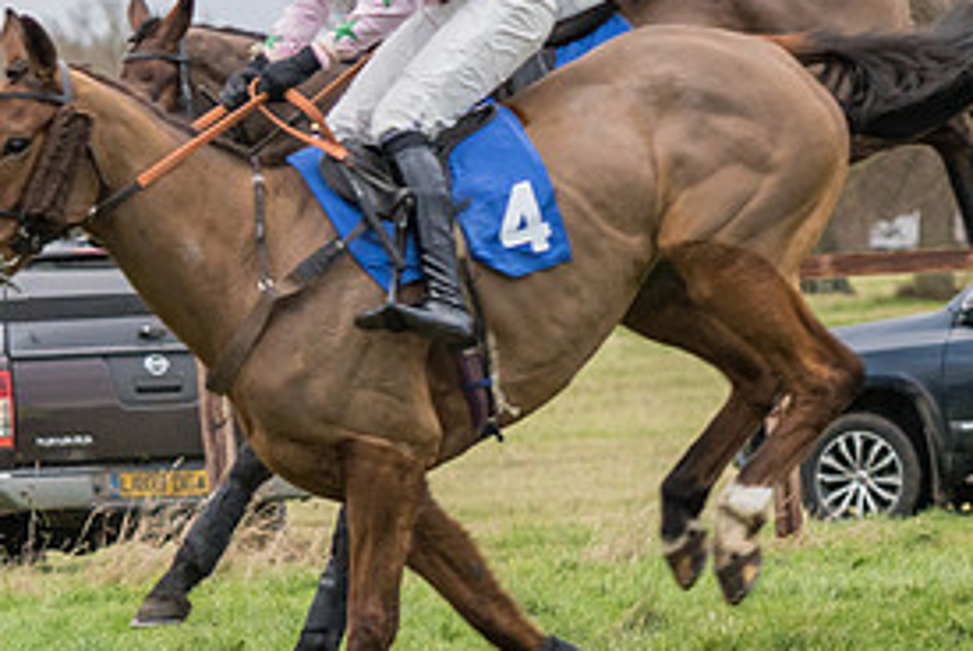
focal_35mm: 317
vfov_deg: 4.3
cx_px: 1434
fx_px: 8577
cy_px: 13
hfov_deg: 6.4
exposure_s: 1/1000
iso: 1000
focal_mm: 84
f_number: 2.8
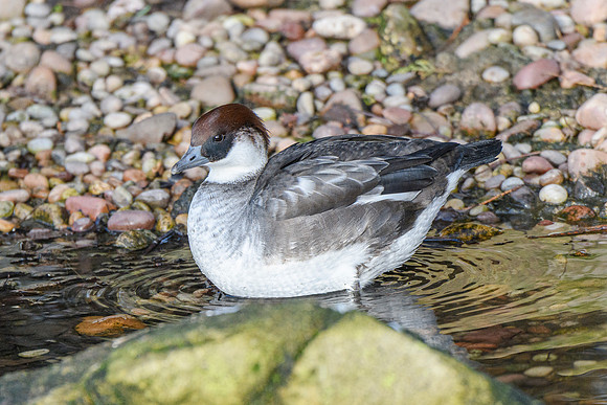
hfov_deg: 3.1
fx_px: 11227
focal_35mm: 666
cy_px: 254
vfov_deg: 2.1
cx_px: 287
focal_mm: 400
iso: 1000
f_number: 5.6
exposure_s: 1/1250
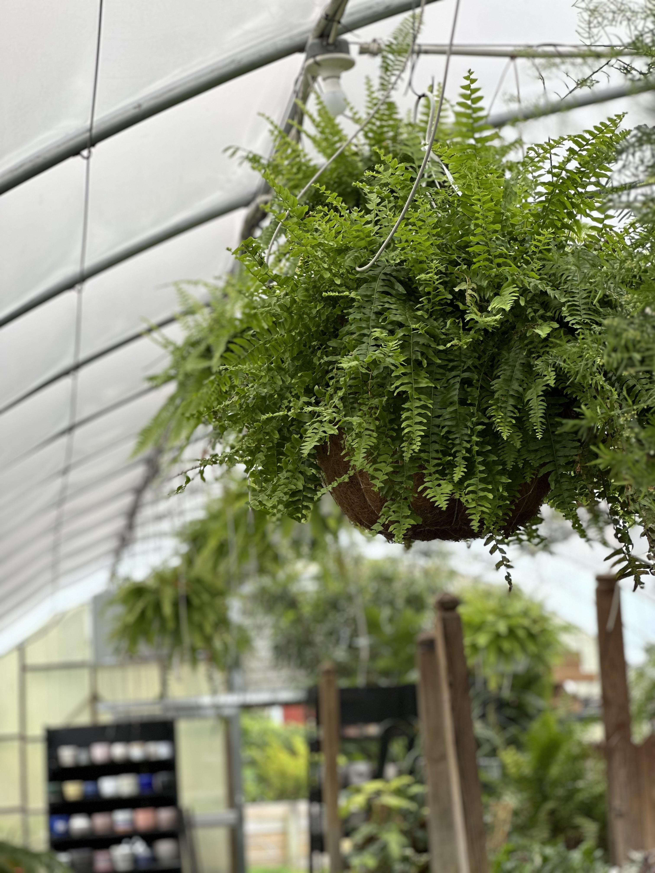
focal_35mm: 77
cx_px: 328
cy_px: 436
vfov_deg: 25.3
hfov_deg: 19.1
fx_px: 1943
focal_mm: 9
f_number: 2.8
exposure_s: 1/121
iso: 40
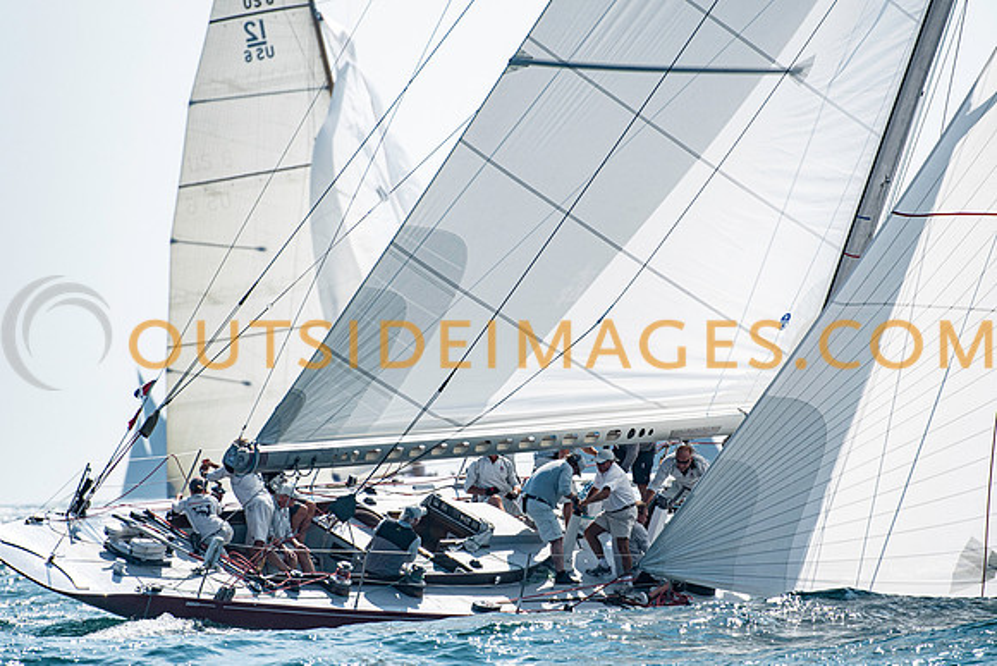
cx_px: 498
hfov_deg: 3.4
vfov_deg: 2.3
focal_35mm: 600
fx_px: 16620
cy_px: 333
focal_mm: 400
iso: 400
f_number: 5.6
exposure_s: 1/4000
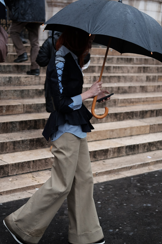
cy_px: 139
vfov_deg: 31.8
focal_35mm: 63
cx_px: 76
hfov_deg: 21.6
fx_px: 425
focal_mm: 35
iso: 800
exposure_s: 1/640
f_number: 2
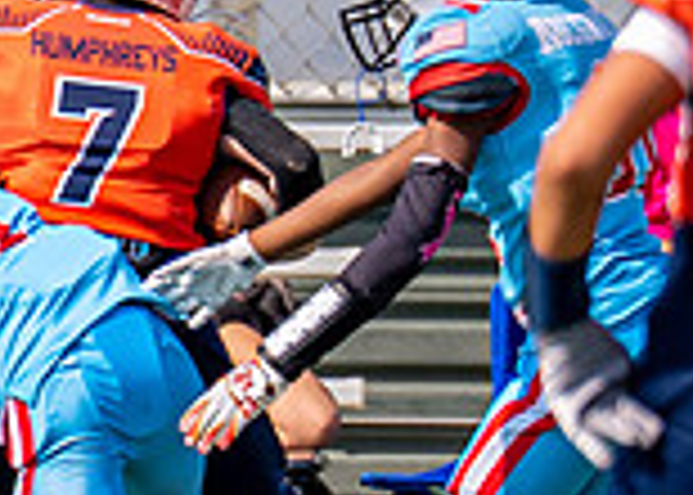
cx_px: -409
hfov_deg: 1.0
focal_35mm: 2000
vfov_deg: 0.7
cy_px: 415
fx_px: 39364
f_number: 2.8
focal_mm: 200
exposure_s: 1/3200
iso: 125
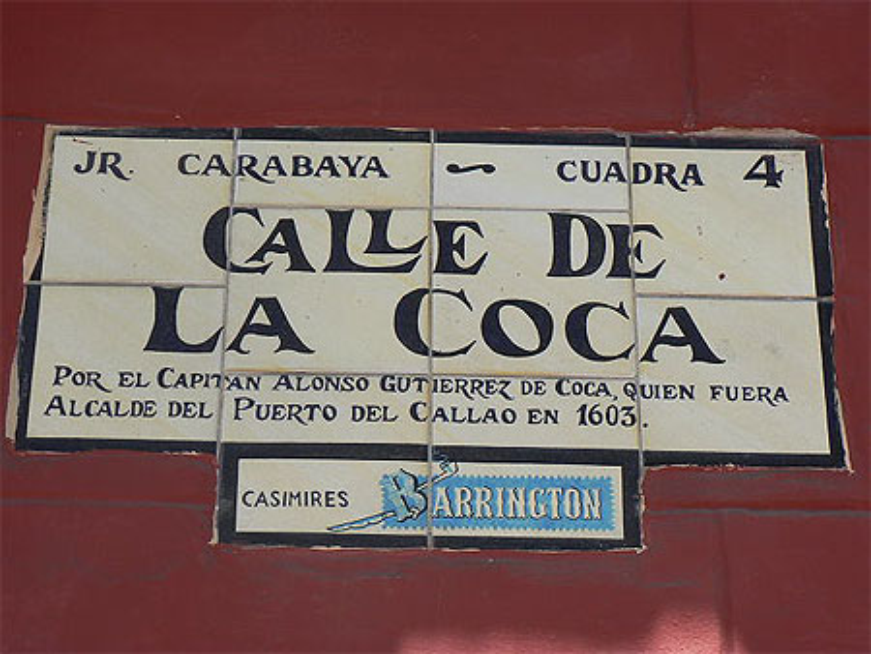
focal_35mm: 117
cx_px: 436
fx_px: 2945
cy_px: 327
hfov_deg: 16.8
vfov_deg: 12.7
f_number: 4
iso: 80
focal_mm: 19.5
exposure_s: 1/200
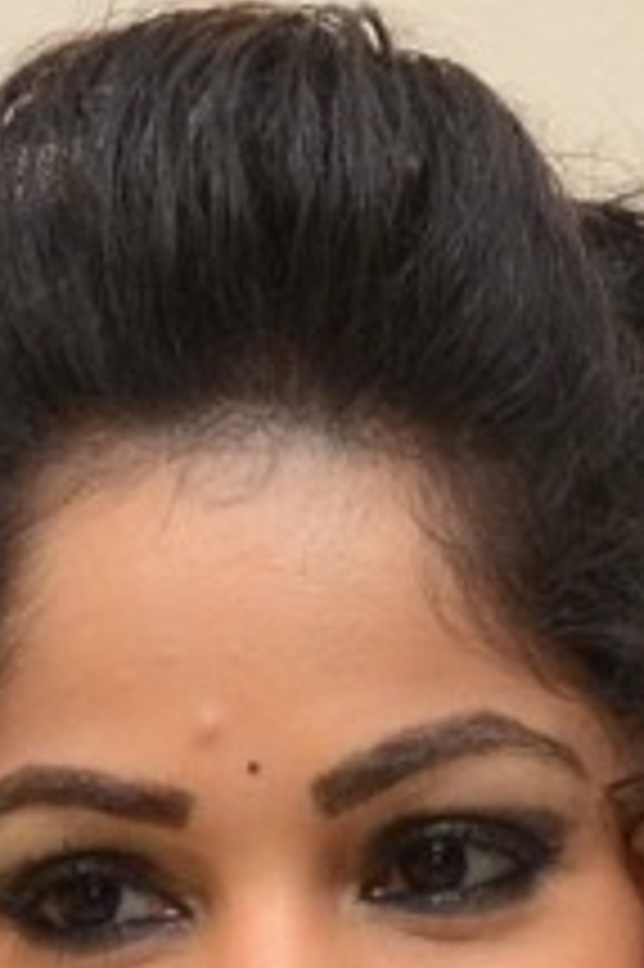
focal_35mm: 421
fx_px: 11314
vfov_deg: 4.8
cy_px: 2402
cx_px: 243
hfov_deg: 3.3
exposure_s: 1/100
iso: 1000
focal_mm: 50
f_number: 6.3
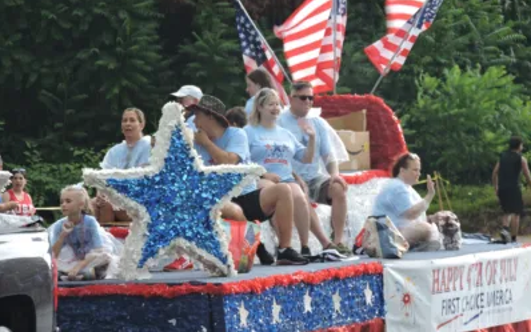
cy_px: 139
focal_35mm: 293
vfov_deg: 4.5
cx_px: 266
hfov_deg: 7.2
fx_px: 4241
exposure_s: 1/50
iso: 400
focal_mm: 49.1
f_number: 4.7
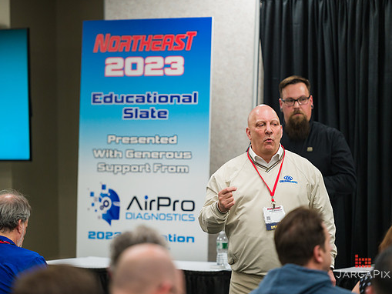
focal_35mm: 186
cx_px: 186
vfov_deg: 8.0
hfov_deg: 10.6
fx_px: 2107
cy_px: 146
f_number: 3.2
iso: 1600
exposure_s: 1/500
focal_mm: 170
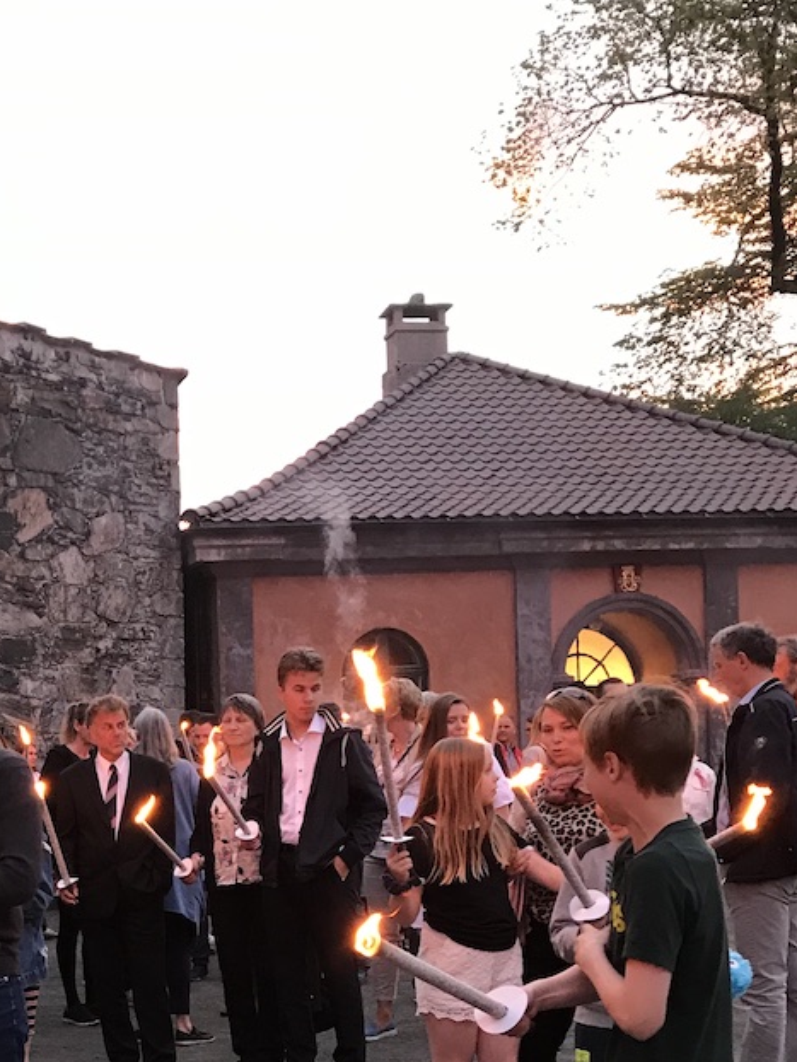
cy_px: 931
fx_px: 1657
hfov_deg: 26.0
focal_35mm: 54
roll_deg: +2.5
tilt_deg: -2.3
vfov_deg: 33.8
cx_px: 49
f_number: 1.8
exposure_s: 1/15
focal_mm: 3.99
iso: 50
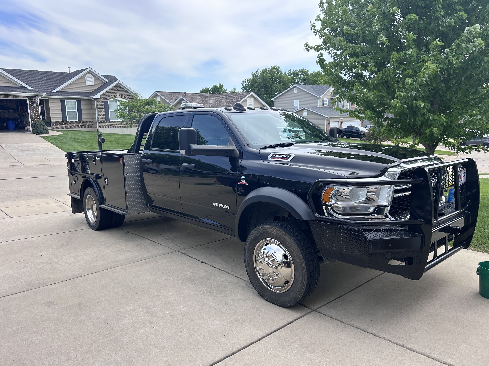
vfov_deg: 53.1
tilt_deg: -11.2
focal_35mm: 26
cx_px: 244
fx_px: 367
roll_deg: +0.6
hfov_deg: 67.3
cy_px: 183
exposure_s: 1/1621
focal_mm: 5.7
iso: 50
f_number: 1.5
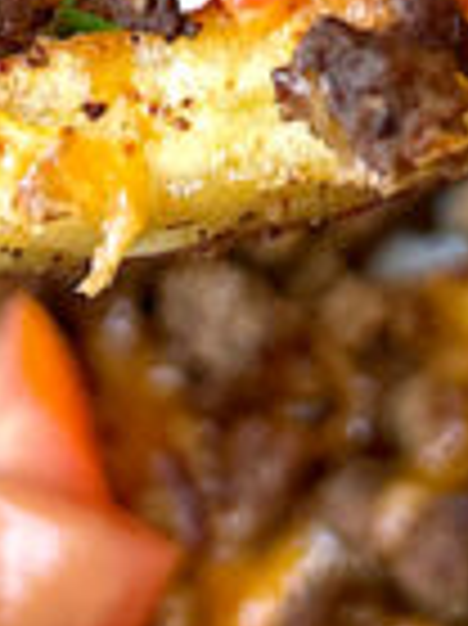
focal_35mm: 191
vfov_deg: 9.6
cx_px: 488
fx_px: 3448
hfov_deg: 7.7
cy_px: -685
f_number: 1.5
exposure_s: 1/60
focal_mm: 5.7
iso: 64
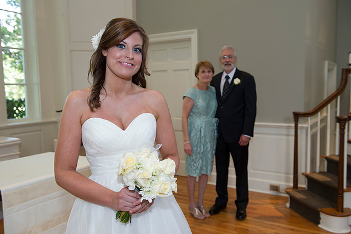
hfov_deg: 55.8
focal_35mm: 34
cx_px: 176
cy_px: 117
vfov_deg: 38.8
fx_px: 331
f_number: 5
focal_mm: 34
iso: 800
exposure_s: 1/125
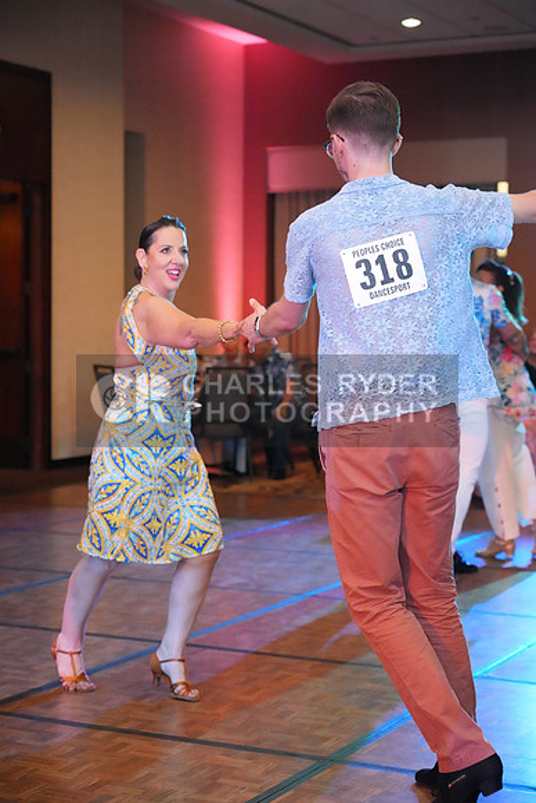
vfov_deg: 30.1
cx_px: 268
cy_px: 402
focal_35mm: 67
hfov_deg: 20.3
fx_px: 1495
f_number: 4
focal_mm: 67
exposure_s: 1/400
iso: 12800
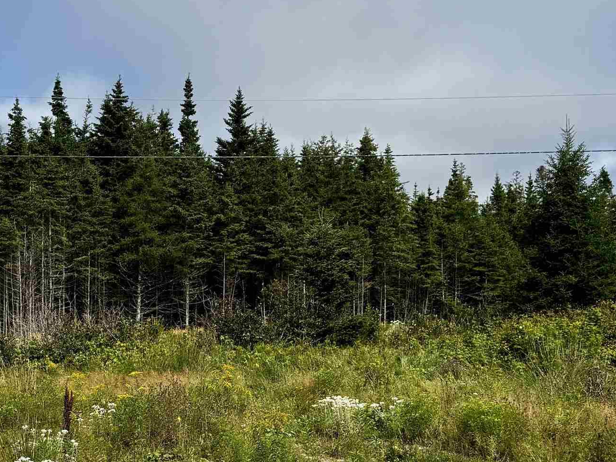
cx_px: 234
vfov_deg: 25.5
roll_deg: +1.1
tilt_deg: +2.9
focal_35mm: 57
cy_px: 318
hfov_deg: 33.6
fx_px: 1014
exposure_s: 1/4950
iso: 80
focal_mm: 6.76
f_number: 1.78
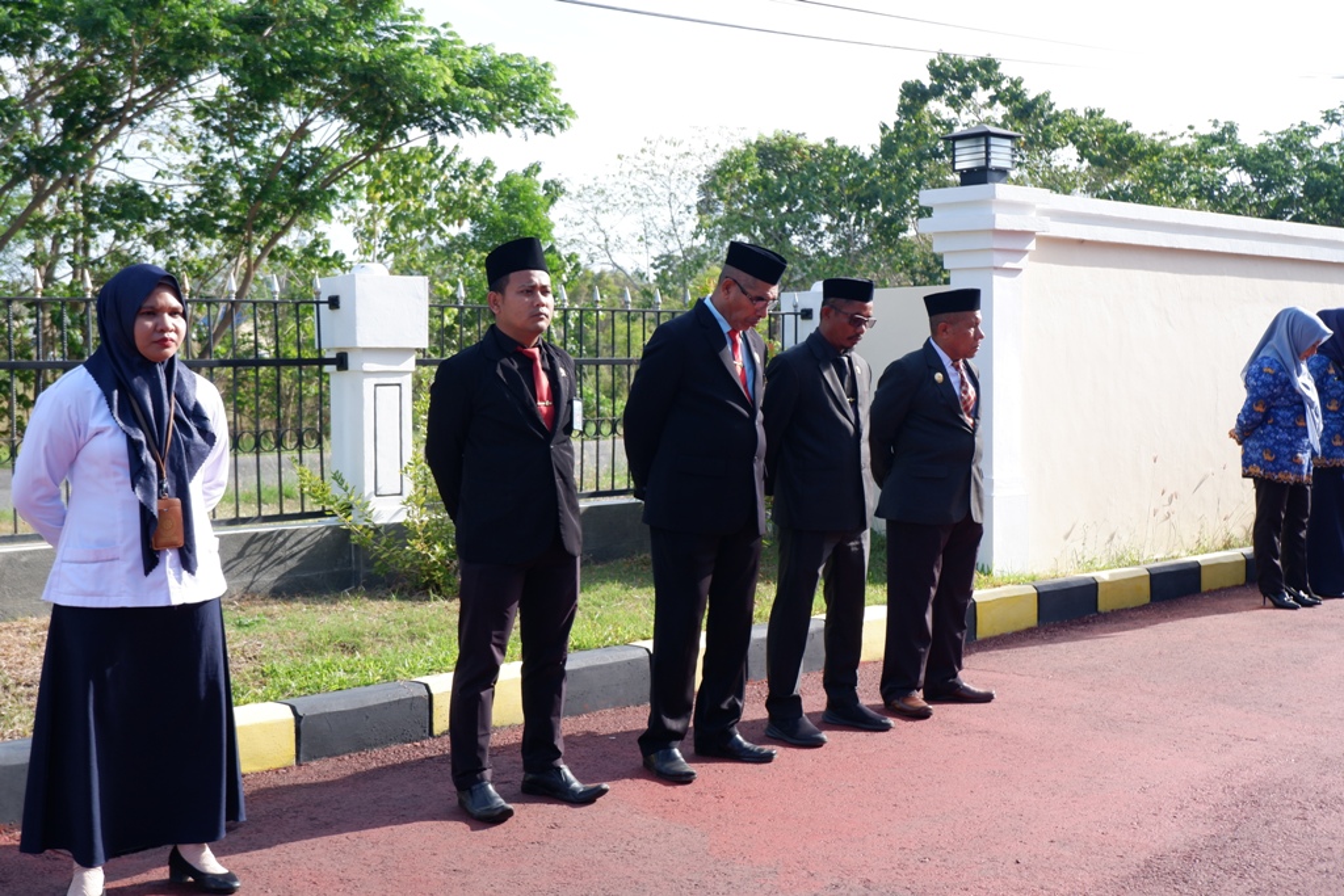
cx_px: 672
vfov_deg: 31.9
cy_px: 448
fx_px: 1568
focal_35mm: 42
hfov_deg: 46.4
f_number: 4.5
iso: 200
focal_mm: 28.8
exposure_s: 1/500
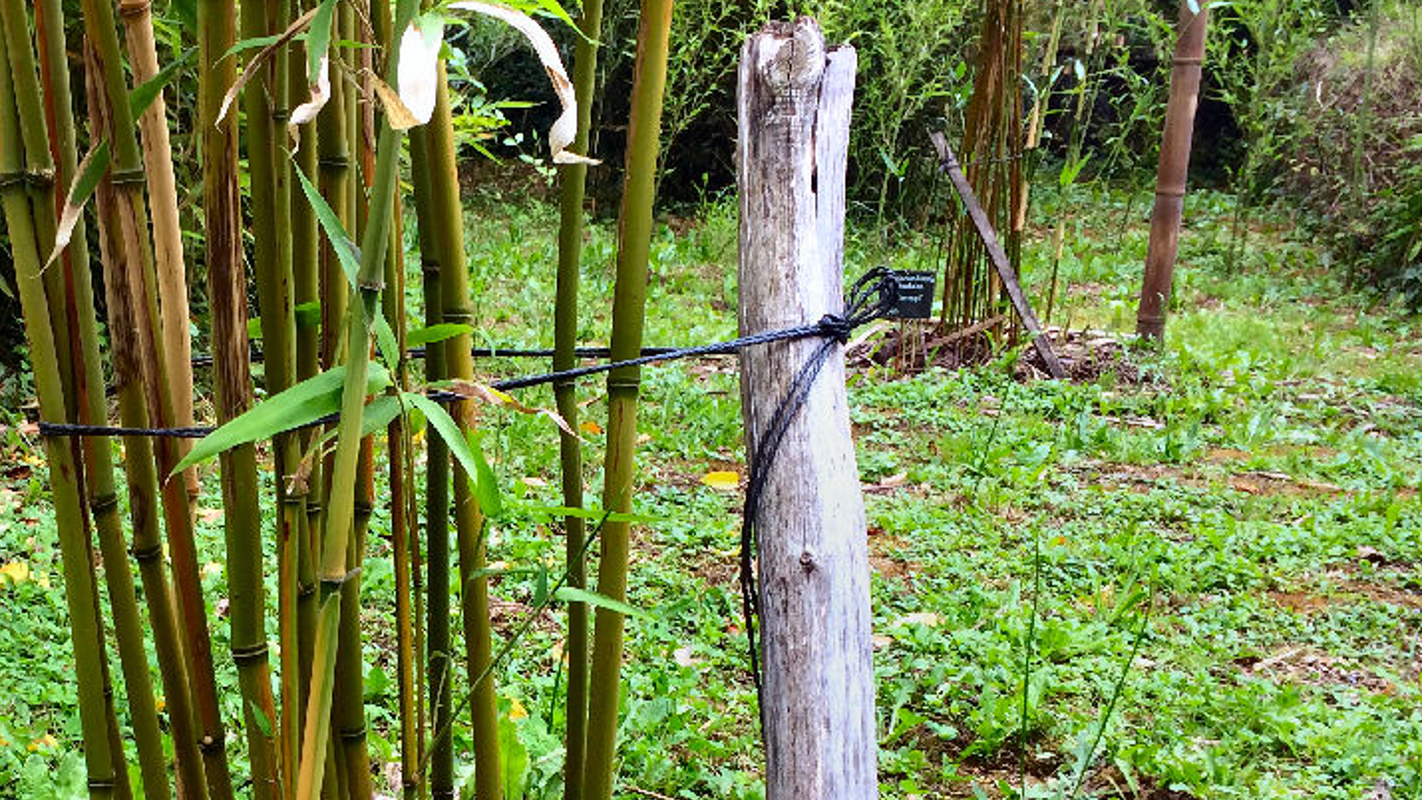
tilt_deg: -16.9
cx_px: 314
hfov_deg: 37.9
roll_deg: -1.1
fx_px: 1998
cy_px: 617
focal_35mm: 53
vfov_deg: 22.4
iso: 32
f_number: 2.2
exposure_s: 1/108
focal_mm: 4.15
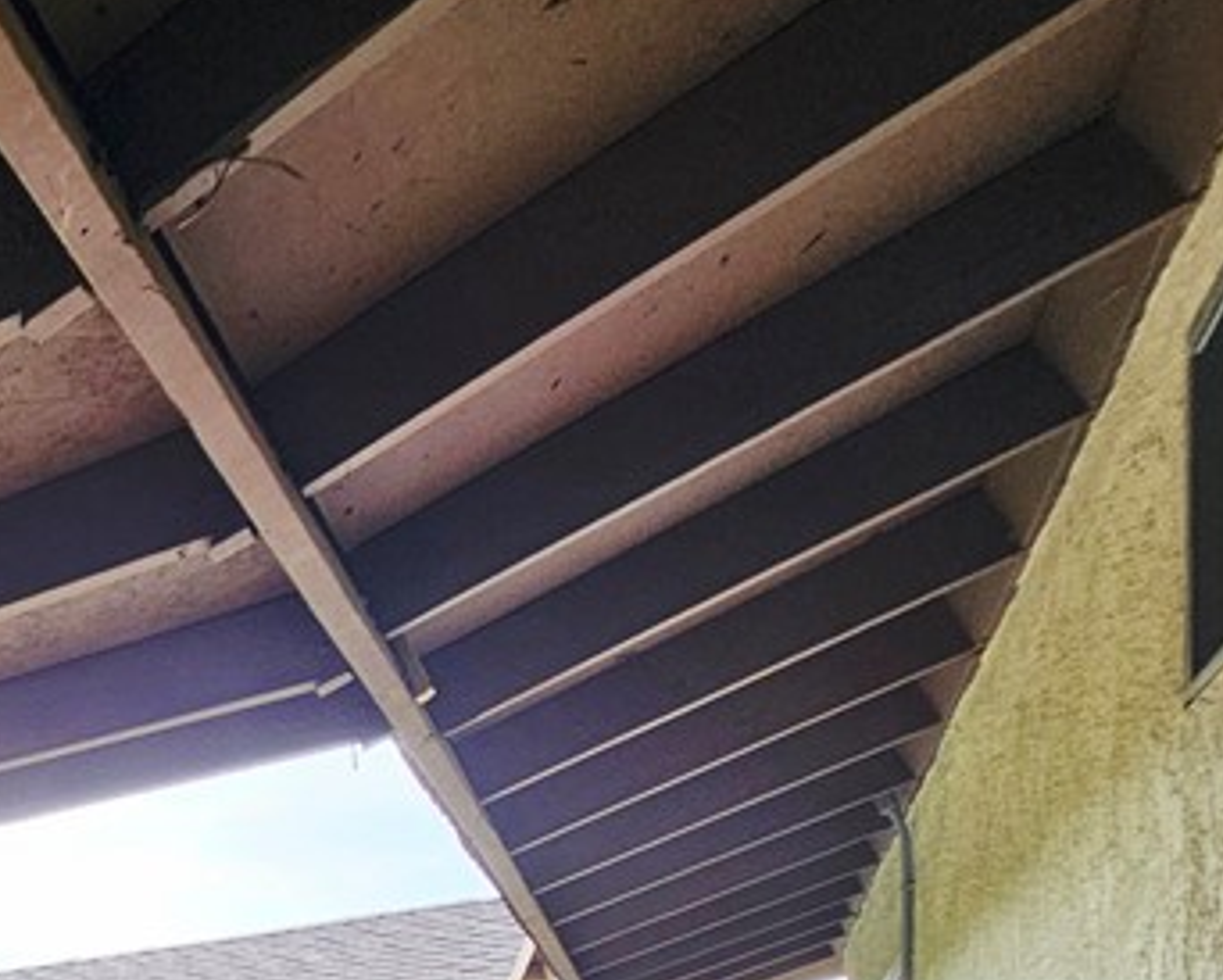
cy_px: 1291
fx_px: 1376
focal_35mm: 38
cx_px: -601
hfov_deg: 29.4
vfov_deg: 30.4
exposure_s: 1/263
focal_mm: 2.2
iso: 50
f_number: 2.2
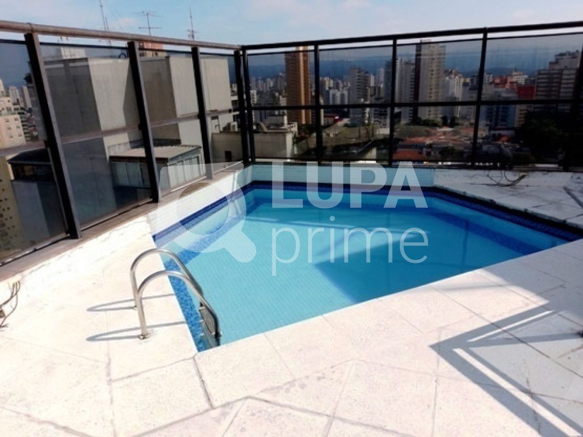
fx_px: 404
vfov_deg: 56.8
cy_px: 218
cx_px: 292
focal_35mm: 24
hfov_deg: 71.6
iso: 32
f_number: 1.8
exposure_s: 1/2152
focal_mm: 5.23
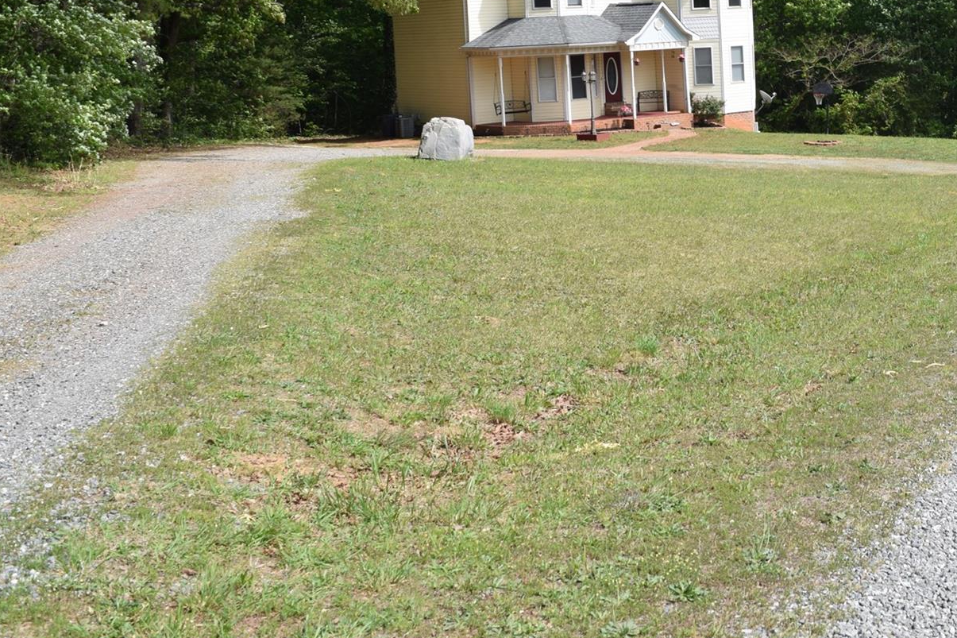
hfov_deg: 37.6
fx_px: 1355
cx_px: 758
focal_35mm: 51
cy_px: 136
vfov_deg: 26.0
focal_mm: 20
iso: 200
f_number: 9
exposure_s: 1/320
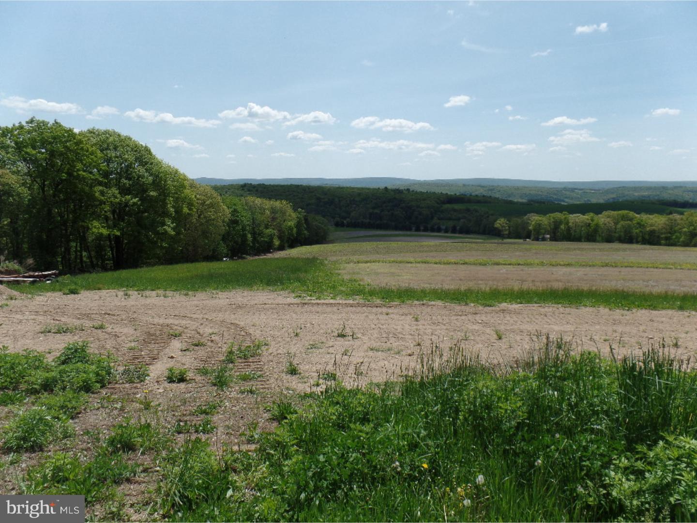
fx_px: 463
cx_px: 348
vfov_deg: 58.9
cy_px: 262
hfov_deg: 73.9
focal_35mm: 23
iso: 80
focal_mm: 4.1
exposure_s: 1/1500
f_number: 3.5
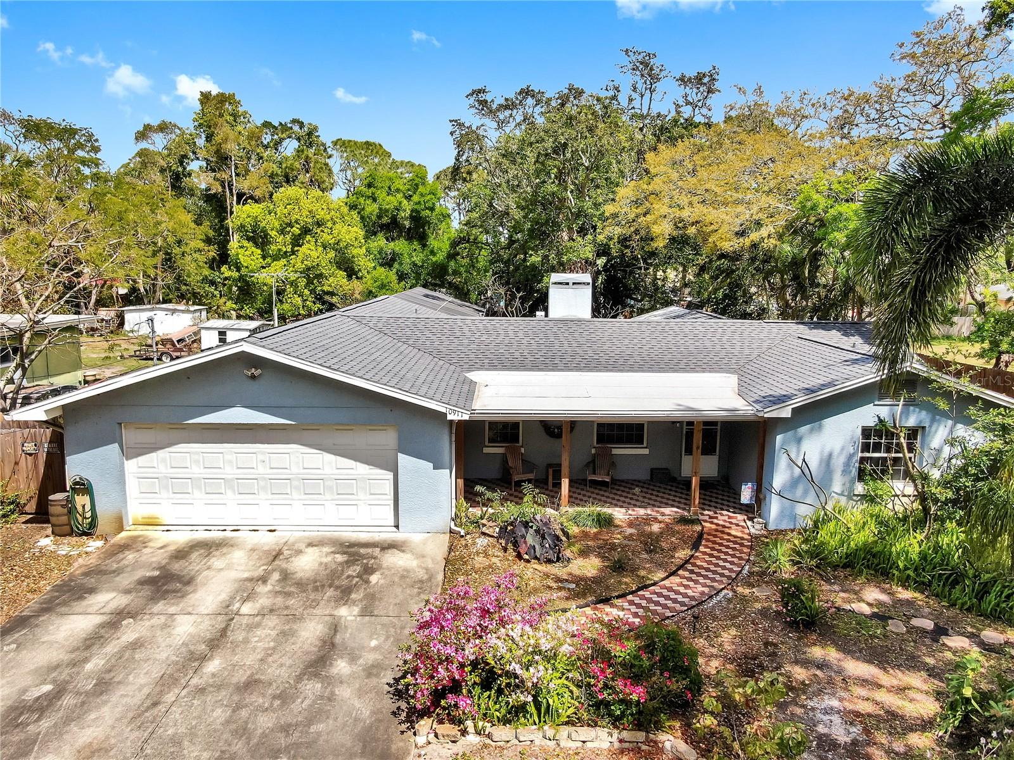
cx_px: 507
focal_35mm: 24
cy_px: 380
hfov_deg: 71.6
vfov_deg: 56.8
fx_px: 703
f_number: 2.8
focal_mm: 4.39
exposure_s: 1/1000
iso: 100
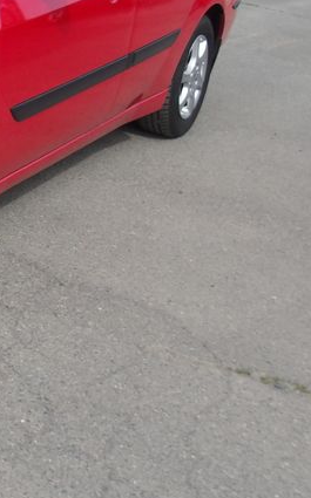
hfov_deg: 16.6
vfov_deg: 28.8
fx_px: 937
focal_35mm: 69
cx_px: -195
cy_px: 66
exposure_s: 1/83
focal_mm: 4.9
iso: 100
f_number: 10.4
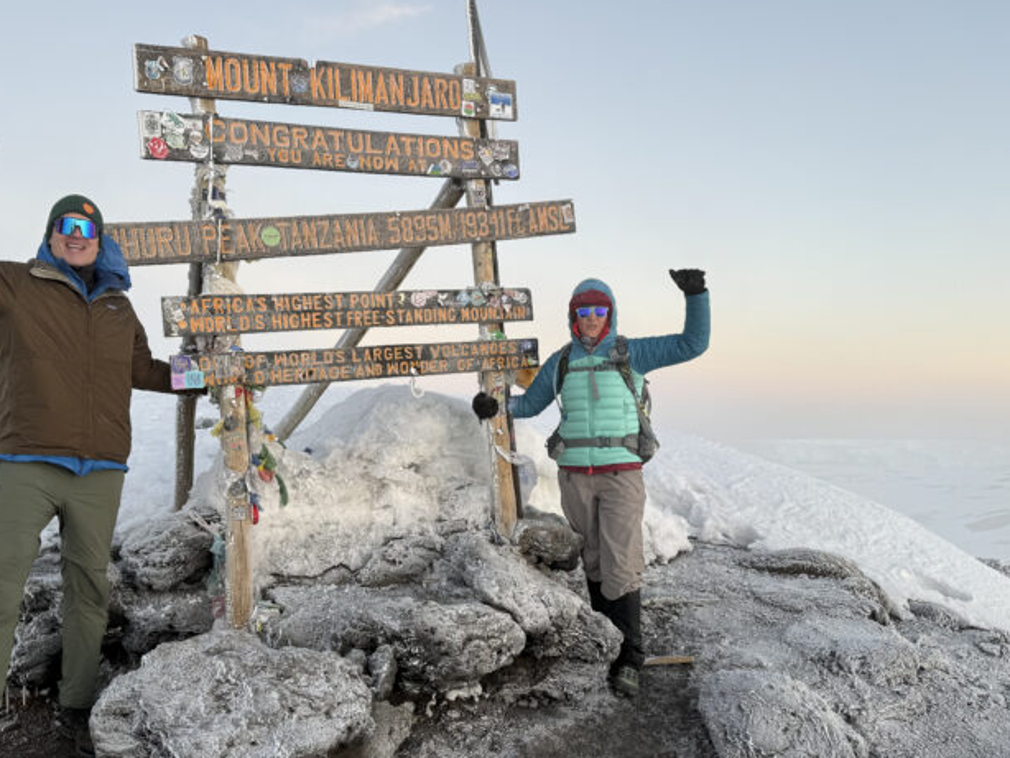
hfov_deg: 59.4
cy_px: 398
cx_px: 398
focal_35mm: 30
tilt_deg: -2.6
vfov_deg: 46.8
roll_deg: +0.5
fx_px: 876
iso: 50
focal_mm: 6.86
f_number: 1.78
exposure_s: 1/134
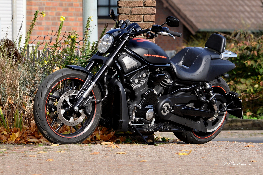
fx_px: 3174
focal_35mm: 435
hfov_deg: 4.7
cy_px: 88
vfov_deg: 3.2
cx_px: 132
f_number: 13
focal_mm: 290
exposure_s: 1/80
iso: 200
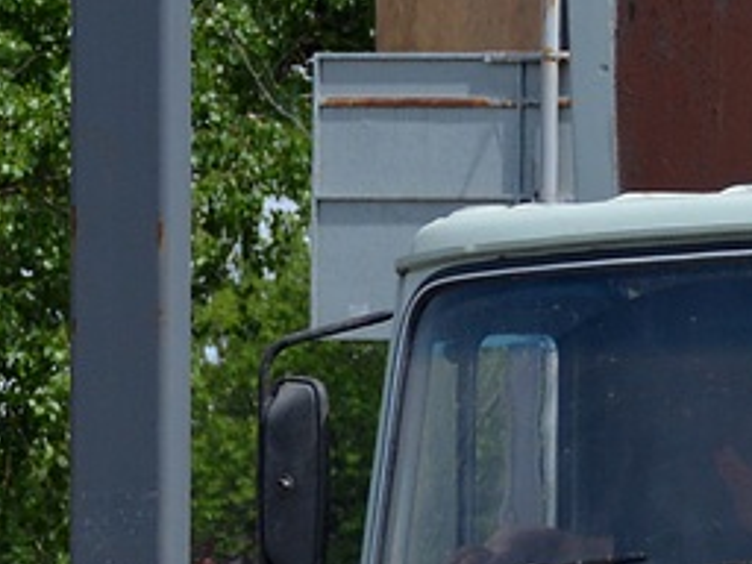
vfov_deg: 2.4
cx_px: 1191
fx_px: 13187
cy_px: 582
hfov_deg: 3.3
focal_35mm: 607
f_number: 6.3
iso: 400
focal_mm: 90
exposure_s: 1/1600
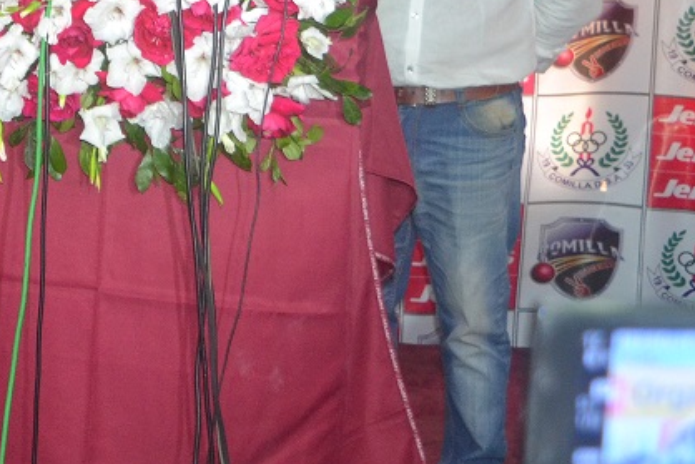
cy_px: -98
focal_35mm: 103
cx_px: -28
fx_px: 1996
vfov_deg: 12.9
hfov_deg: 19.1
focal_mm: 25
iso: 1400
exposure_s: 1/60
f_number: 4
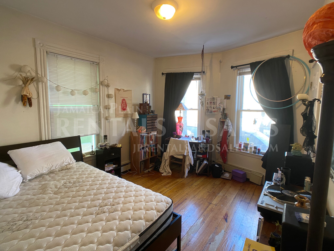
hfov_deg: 67.3
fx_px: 251
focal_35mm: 26
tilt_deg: -5.5
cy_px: 126
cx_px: 167
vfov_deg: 53.1
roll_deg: -0.5
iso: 250
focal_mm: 4.25
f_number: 1.8
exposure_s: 1/60
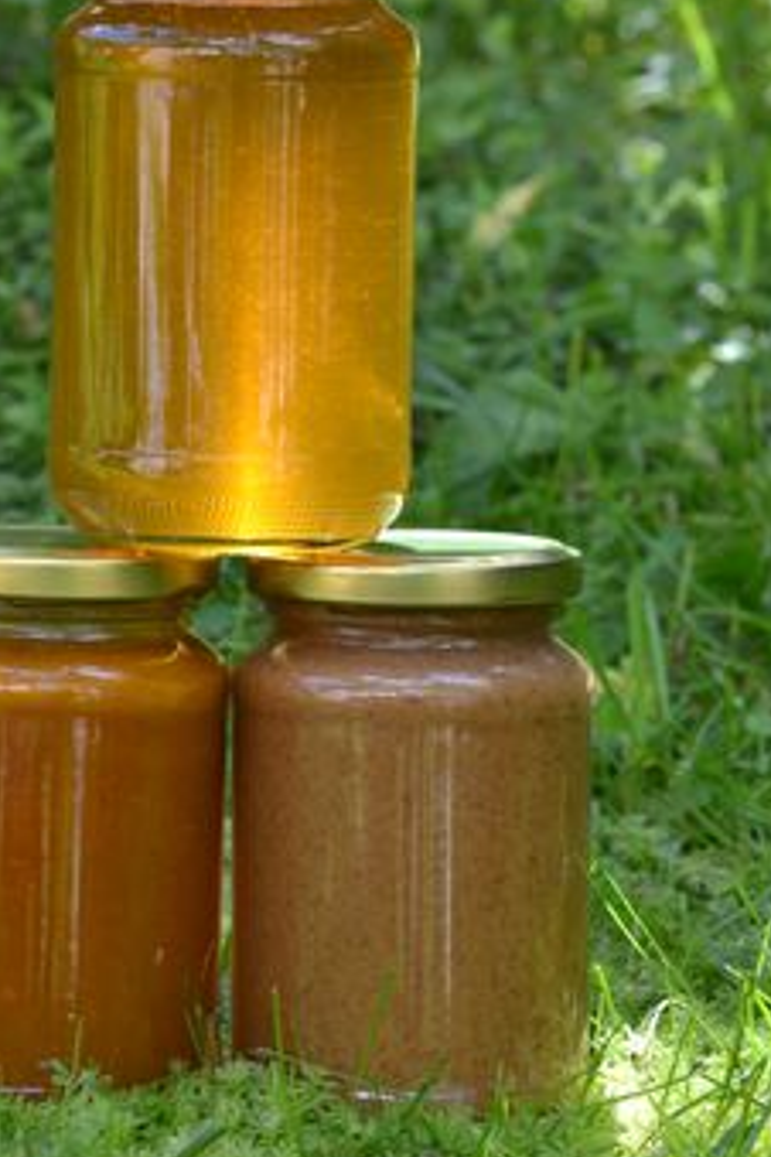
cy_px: 502
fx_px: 7998
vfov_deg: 8.3
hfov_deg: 5.5
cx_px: 241
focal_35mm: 249
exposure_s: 1/20
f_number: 11
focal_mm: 110
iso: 100
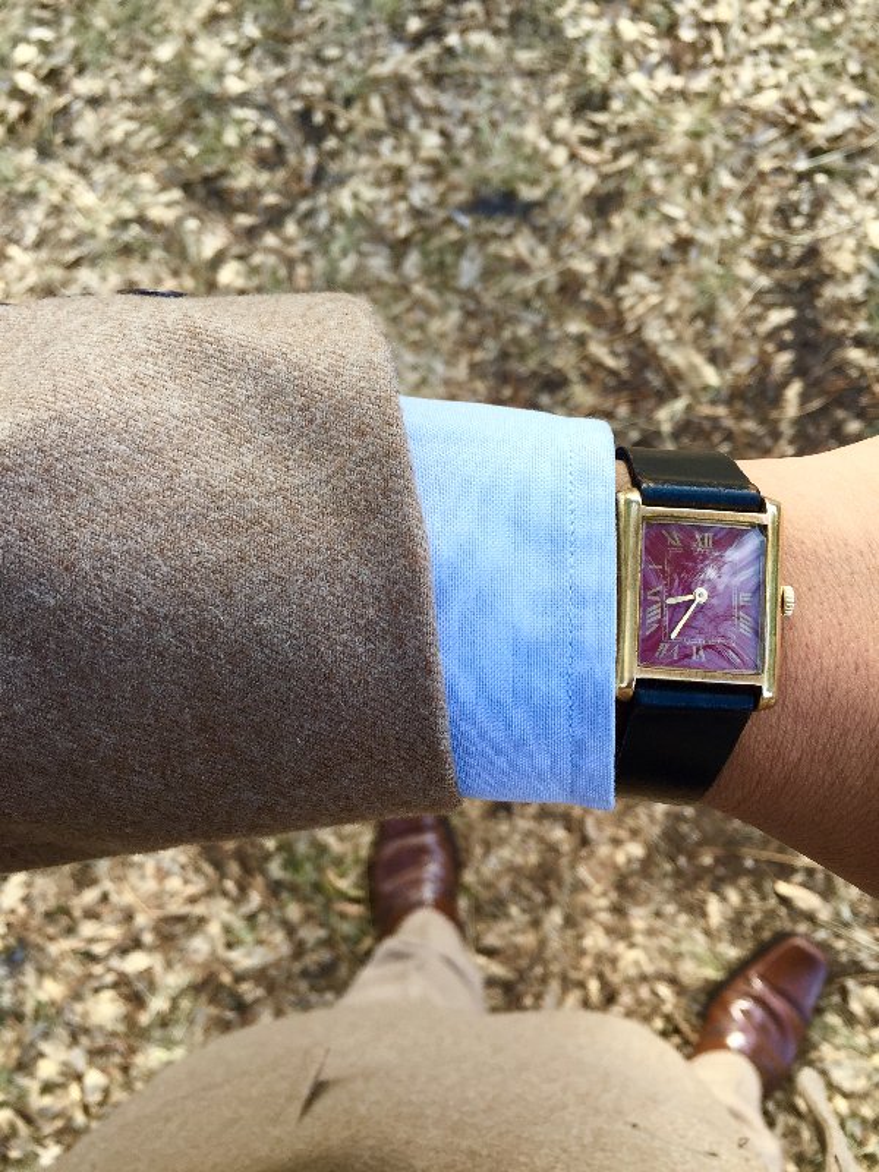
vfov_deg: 61.7
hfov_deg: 48.2
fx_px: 982
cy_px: 586
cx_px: 440
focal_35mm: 29
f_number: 2.2
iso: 32
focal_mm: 4.15
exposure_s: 1/120
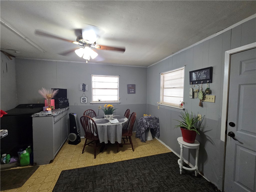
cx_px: 128
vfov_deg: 89.9
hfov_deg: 106.2
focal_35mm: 13
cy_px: 96
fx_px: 96
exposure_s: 1/60
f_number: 2.2
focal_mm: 2.2
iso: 250
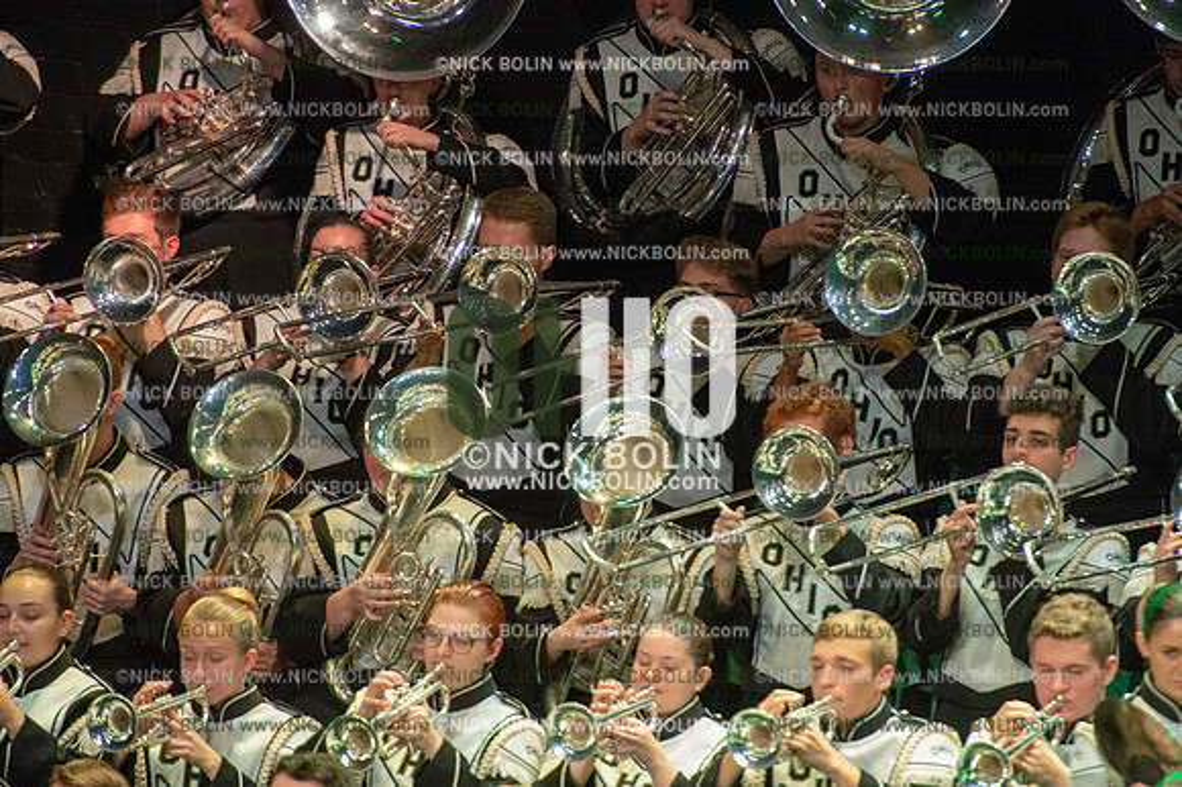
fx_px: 13125
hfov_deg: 5.2
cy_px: 394
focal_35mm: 400
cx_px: 591
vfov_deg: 3.4
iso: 8000
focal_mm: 400
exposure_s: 1/320
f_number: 5.6
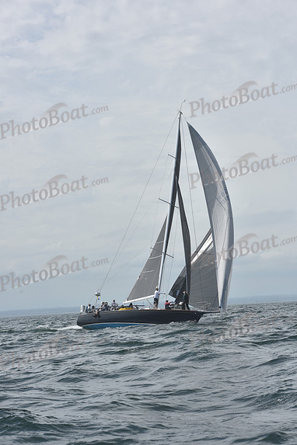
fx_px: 1077
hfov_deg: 15.7
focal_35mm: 87
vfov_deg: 23.4
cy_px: 221
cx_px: 149
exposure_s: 1/1000
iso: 200
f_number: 8
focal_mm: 86
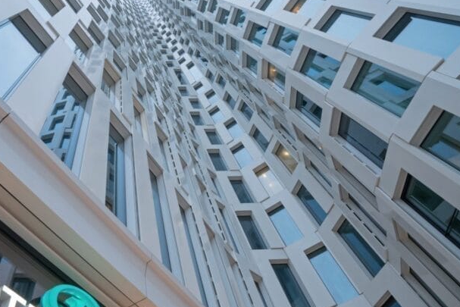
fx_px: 345
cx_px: 141
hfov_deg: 65.0
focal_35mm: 27
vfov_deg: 47.9
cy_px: 165
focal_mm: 16
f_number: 11
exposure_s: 1
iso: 50
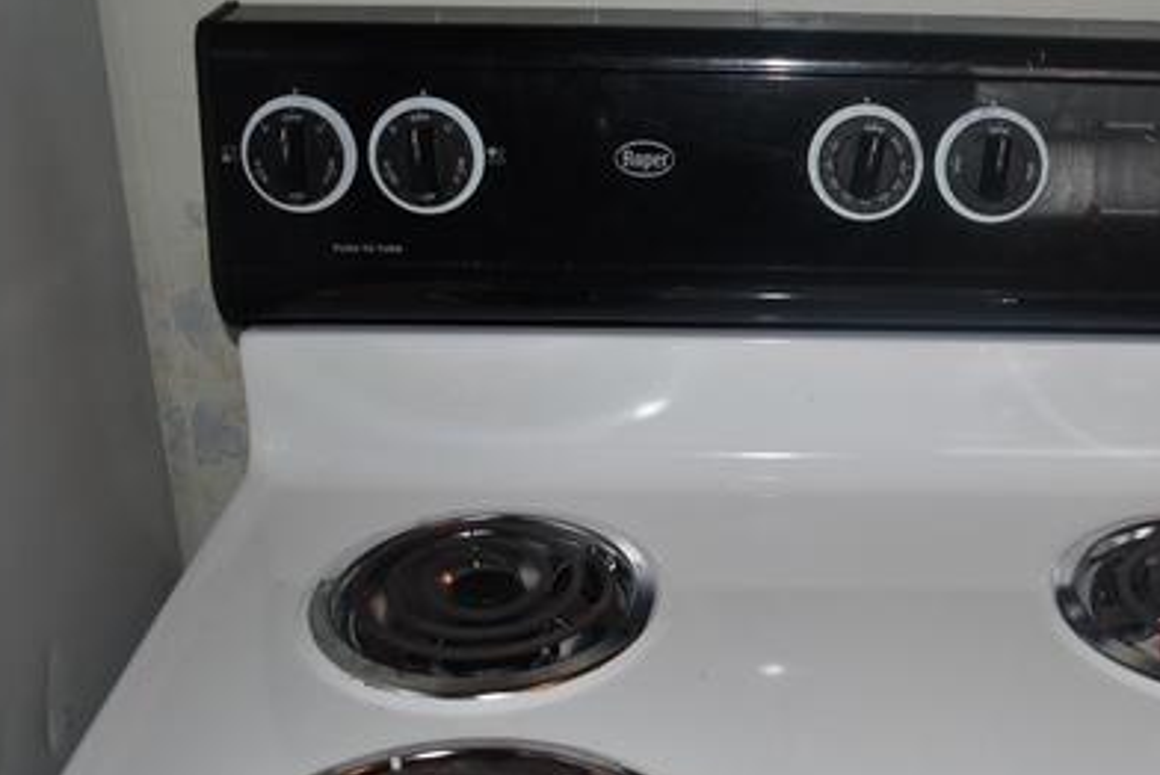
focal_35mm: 49
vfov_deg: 27.5
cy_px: 444
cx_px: 861
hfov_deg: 39.3
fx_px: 1580
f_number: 3.8
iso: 560
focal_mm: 20
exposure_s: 1/125
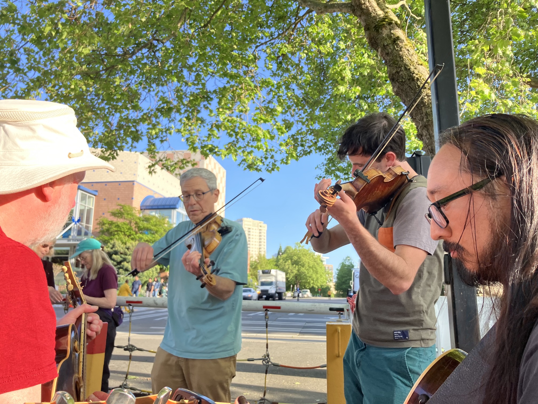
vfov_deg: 49.7
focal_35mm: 28
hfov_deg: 63.4
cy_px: 202
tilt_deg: +11.5
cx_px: 269
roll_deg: +1.2
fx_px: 435
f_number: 1.8
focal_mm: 3.99
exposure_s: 1/292
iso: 32
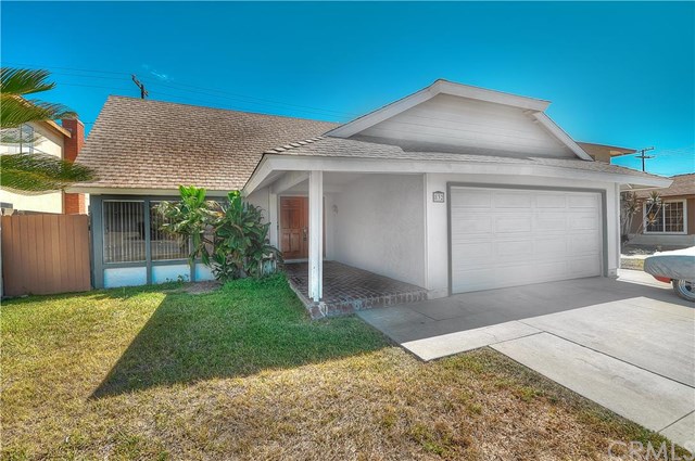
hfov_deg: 100.5
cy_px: 230
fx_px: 289
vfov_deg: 77.2
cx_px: 348
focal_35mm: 15
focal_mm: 10
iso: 200
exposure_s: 1/200
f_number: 8
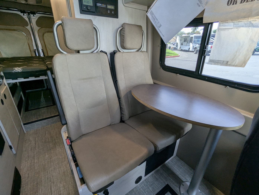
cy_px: 98
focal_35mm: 16
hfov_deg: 94.4
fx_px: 120
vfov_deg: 78.2
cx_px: 130
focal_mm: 2.35
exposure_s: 1/96
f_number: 2.2
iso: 88
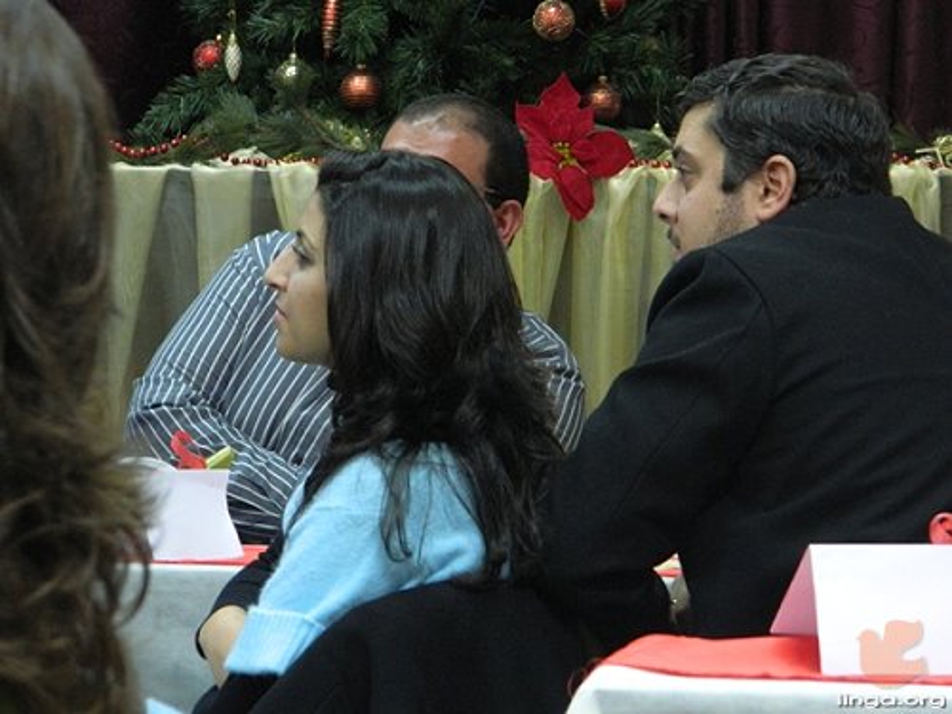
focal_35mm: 221
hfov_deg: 9.0
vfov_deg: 6.7
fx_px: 6078
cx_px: 476
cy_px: 357
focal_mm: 39.7
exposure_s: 1/8
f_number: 5.4
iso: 400
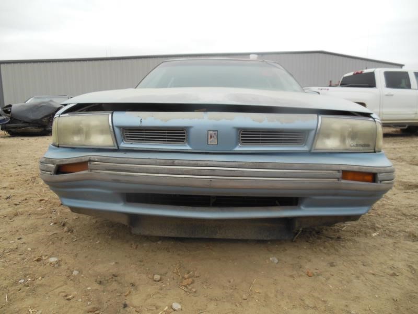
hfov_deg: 69.4
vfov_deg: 54.9
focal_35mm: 25
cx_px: 209
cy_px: 157
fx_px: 302
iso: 125
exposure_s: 1/320
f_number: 3.2
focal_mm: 4.5
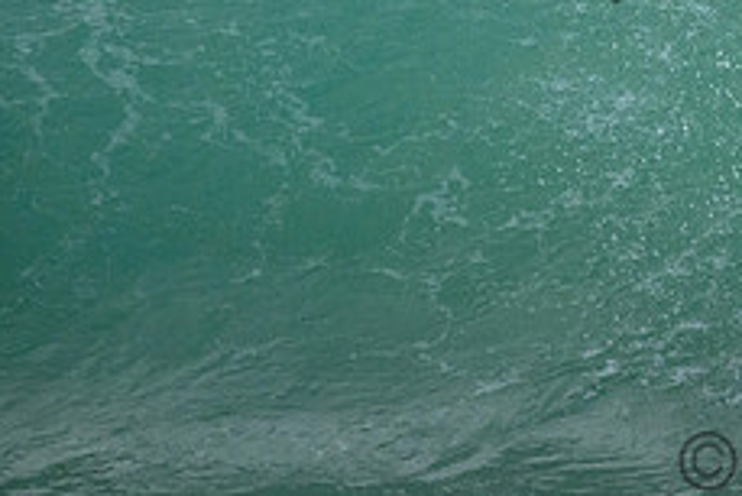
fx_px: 35967
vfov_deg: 0.8
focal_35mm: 1744
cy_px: -76
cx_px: 930
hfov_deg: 1.2
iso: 6400
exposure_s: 1/2000
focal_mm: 690
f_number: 11
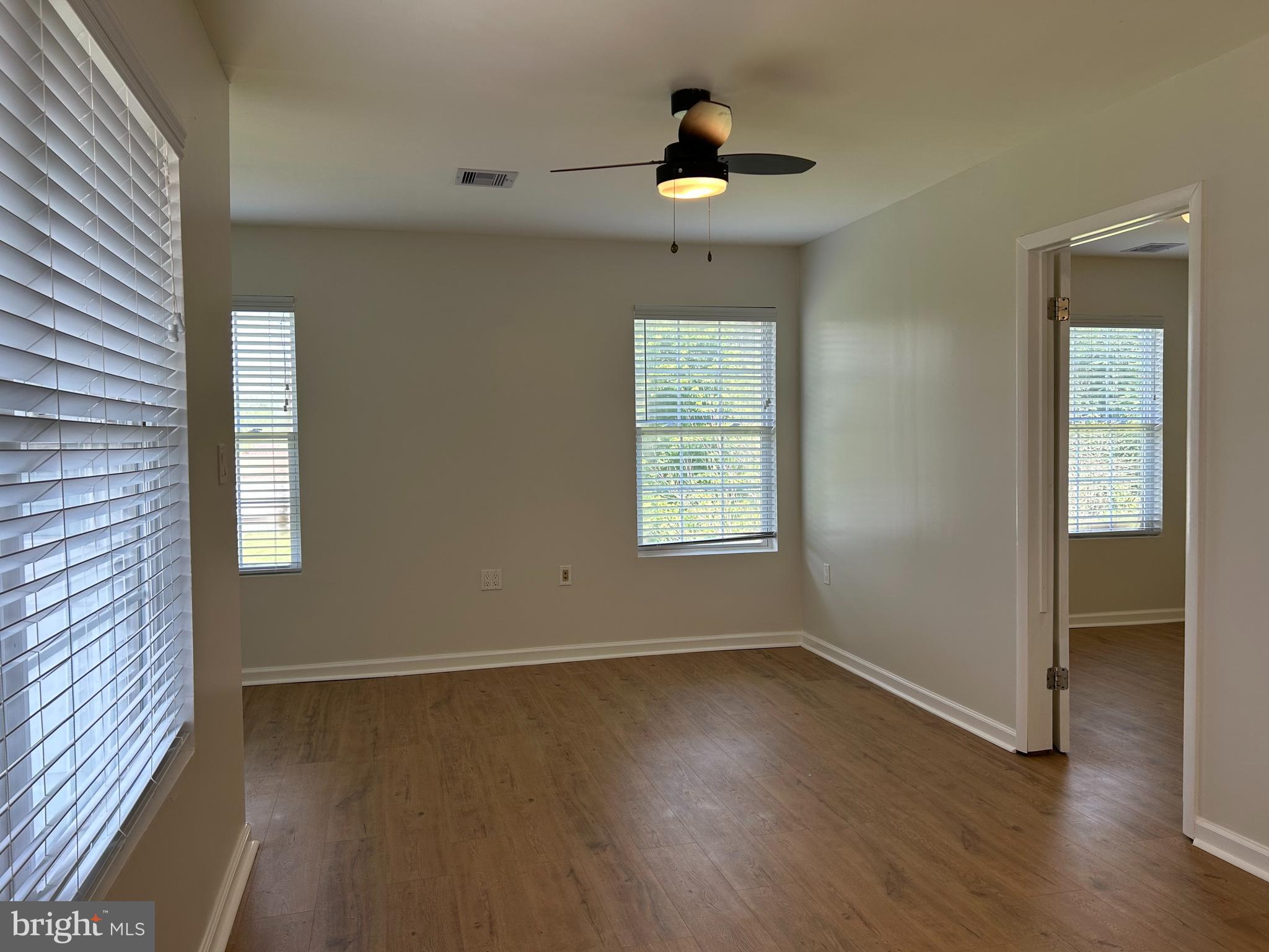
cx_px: 634
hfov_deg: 67.3
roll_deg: +1.0
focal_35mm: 26
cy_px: 476
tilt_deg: -3.3
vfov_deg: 53.1
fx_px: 953
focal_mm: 5.7
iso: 40
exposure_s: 1/189
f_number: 1.5
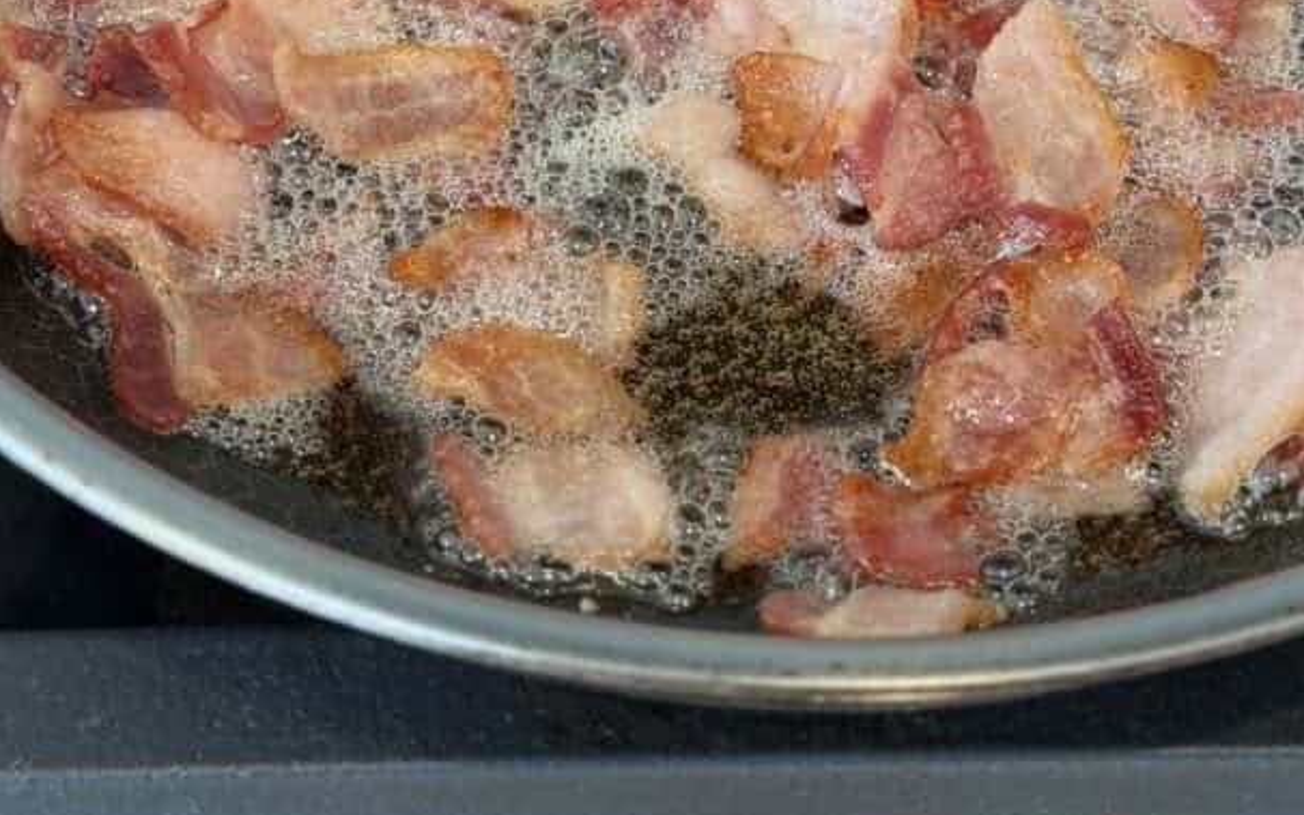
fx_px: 3057
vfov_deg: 14.9
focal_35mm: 86
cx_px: 790
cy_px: -47
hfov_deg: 24.0
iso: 125
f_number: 1.8
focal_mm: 6.8
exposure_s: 1/60
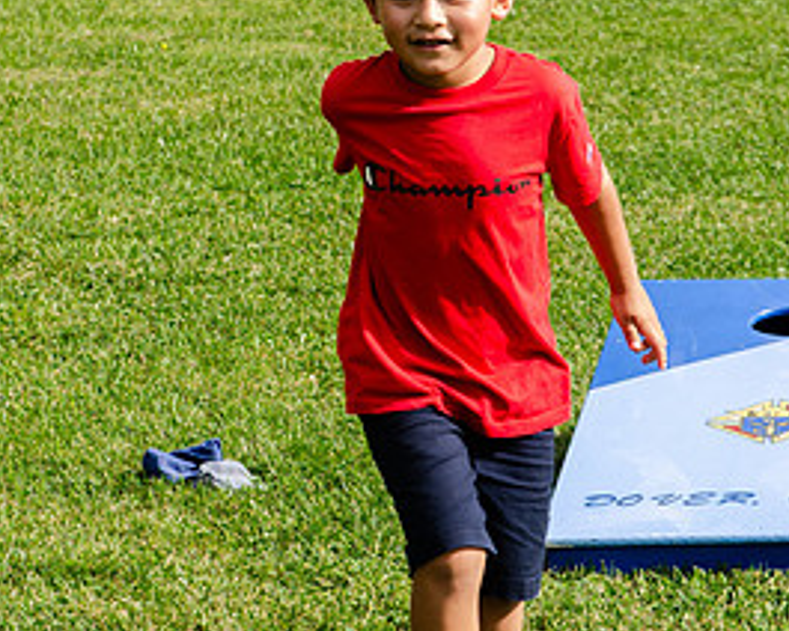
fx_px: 6795
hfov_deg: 6.6
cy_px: 167
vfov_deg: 5.3
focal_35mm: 291
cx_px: 378
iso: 100
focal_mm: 122
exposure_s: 1/250
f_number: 8
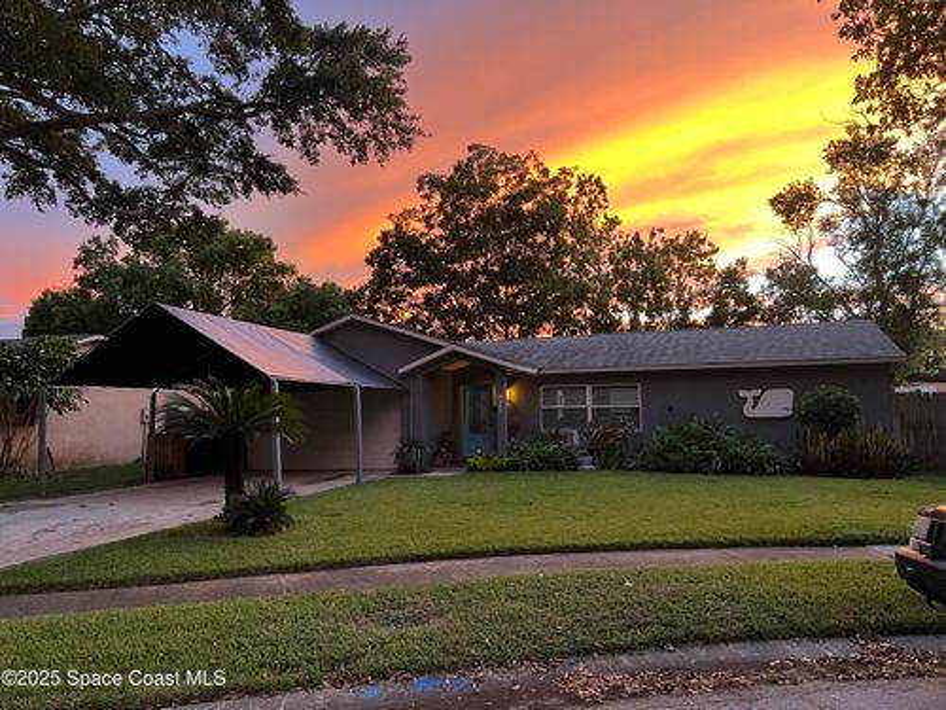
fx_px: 711
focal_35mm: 26
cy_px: 355
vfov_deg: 53.1
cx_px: 473
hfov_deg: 67.3
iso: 160
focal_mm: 5.7
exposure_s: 1/60
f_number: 1.5
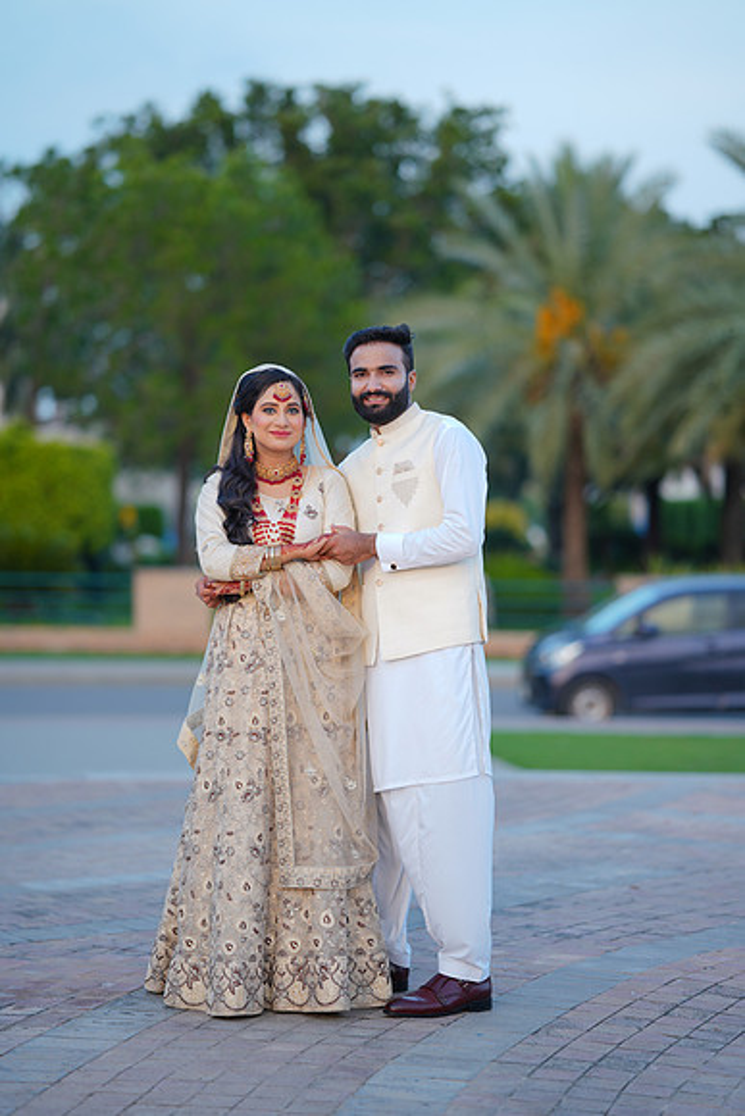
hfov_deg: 16.1
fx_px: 2637
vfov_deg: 23.9
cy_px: 558
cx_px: 372
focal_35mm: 85
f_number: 1.4
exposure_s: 1/400
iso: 80
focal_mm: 85
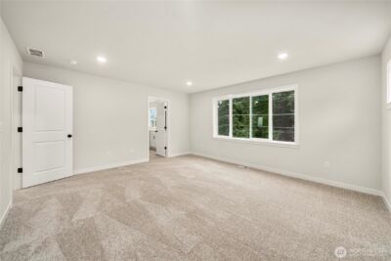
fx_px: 141
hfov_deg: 108.3
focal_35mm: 13
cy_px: 130
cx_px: 196
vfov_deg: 85.5
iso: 125
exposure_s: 1/60
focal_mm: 13
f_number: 6.3
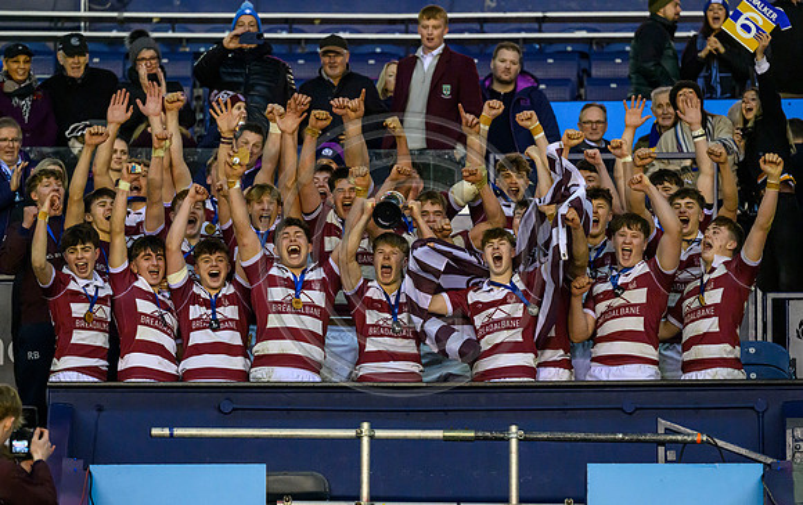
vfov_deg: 6.0
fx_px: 4858
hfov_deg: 9.4
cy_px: 291
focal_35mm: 222
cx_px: 399
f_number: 4
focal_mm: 200
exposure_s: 1/500
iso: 10000
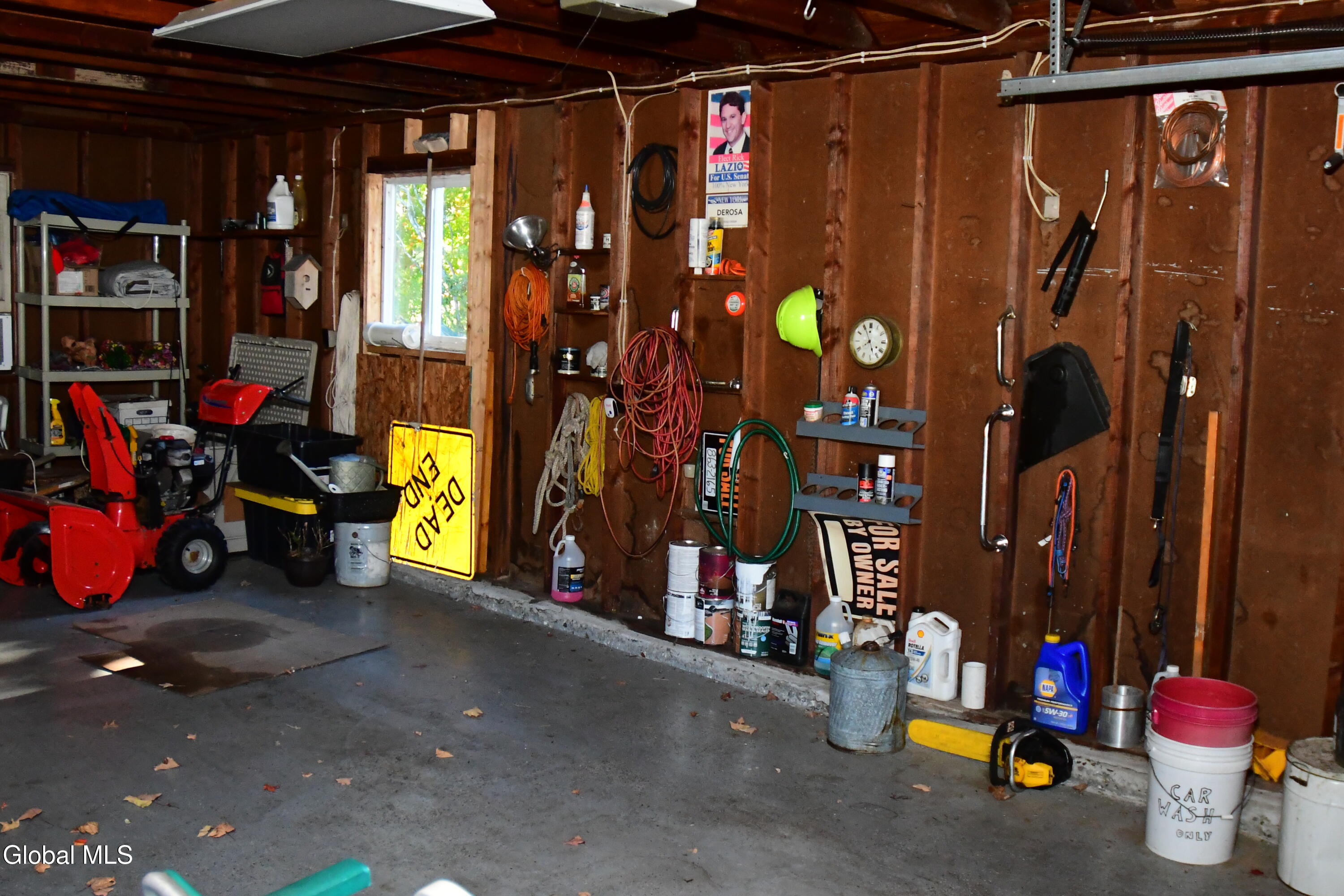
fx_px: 1344
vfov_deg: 36.9
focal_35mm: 36
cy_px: 448
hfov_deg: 53.1
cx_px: 672
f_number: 3.5
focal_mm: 18
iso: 3200
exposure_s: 1/500
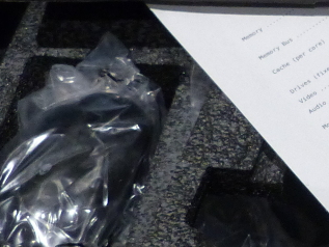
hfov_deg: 17.9
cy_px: 139
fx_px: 960
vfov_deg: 14.7
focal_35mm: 101
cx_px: 458
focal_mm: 4.5
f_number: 2.8
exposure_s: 1/60
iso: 400
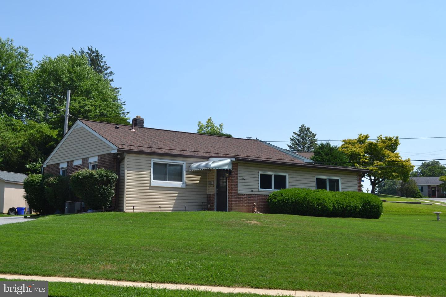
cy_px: 148
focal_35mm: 48
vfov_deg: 28.1
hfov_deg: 41.1
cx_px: 223
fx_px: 595
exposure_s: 1/250
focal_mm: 32
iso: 100
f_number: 8
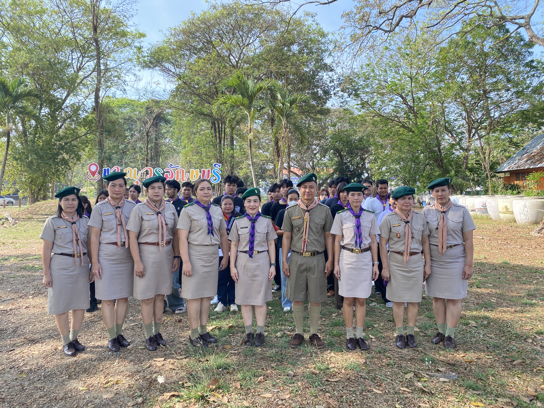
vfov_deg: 53.1
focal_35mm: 26
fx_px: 409
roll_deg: +1.4
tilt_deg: -1.9
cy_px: 204
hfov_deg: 67.3
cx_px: 272
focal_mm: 4.25
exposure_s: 1/431
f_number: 1.8
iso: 32
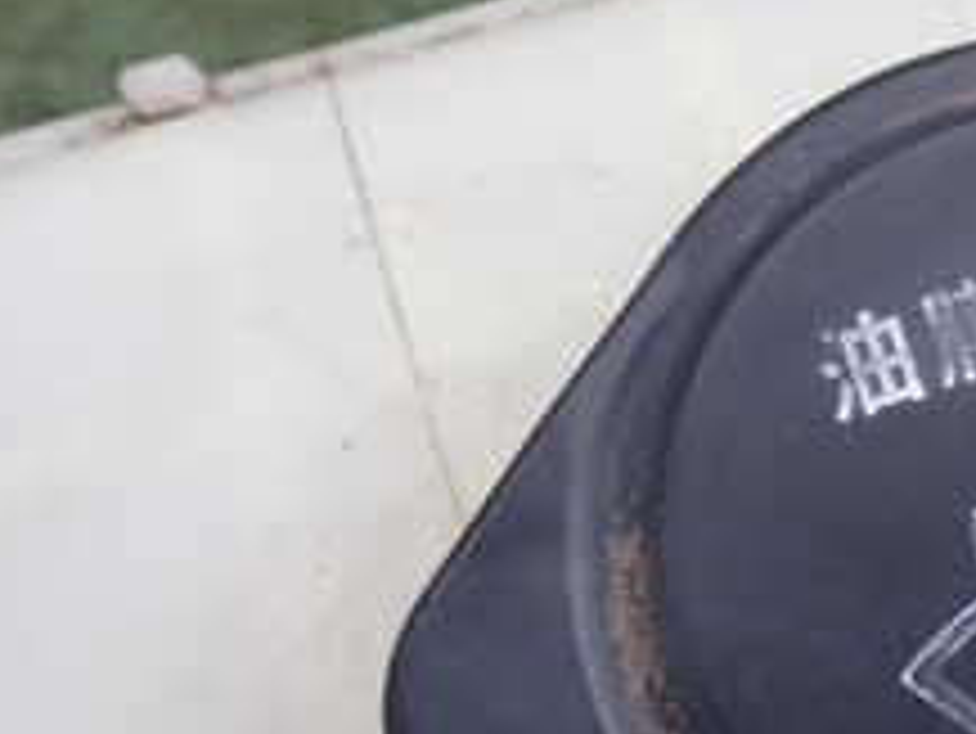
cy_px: 455
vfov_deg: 17.8
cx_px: 1079
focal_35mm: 83
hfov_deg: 22.2
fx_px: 2341
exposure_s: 1/200
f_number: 2.3
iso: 100
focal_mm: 5.4
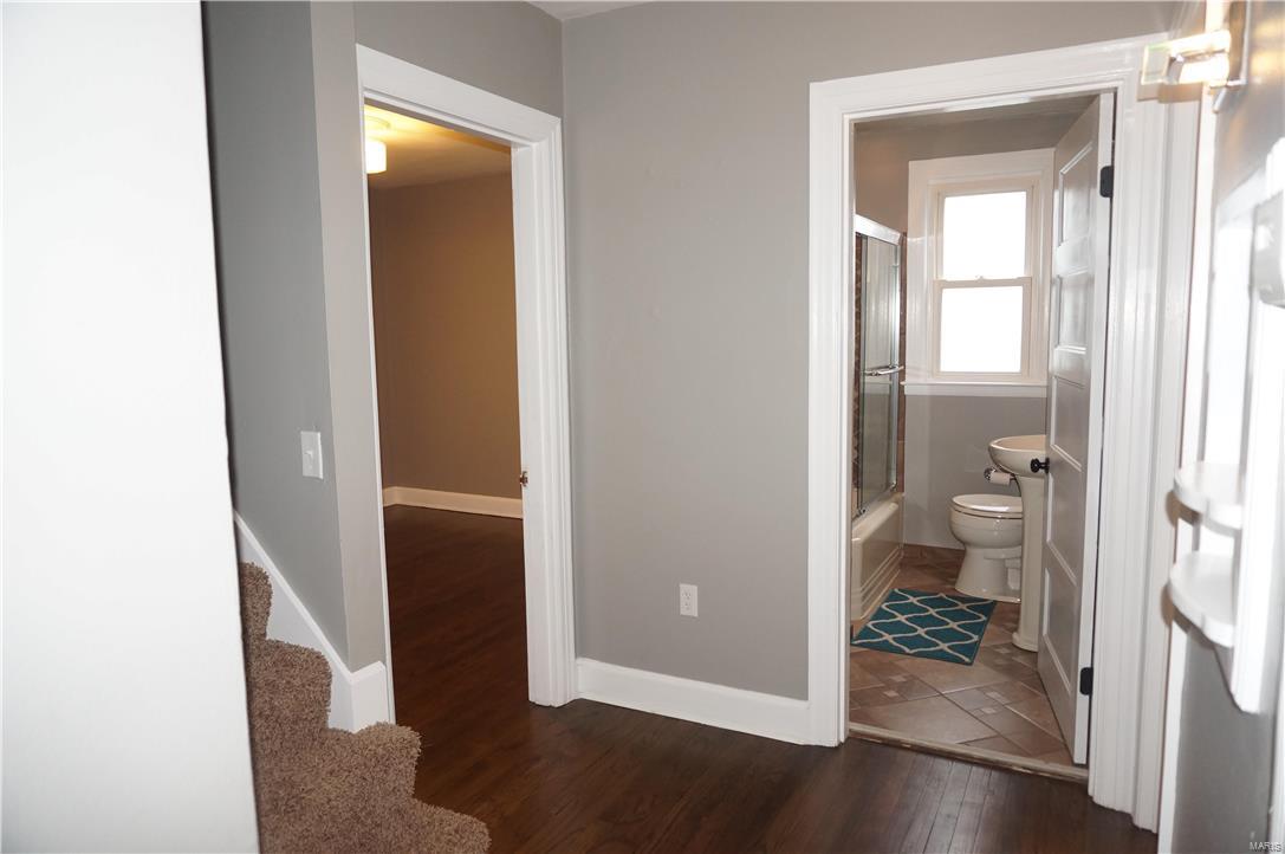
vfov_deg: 53.0
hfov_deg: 73.8
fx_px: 856
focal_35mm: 24
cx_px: 642
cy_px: 427
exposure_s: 1/60
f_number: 3.5
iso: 800
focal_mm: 16
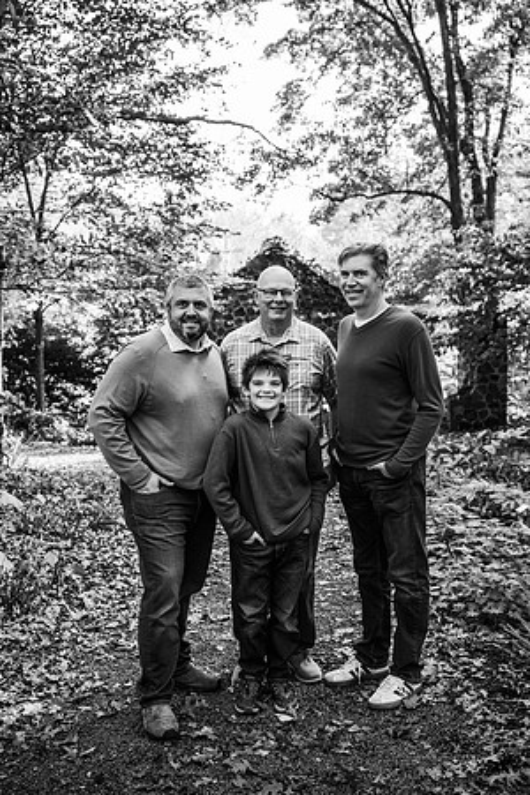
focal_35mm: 38
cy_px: 398
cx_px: 265
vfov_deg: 50.7
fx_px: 839
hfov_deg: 35.1
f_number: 4
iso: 500
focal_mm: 38
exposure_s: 1/320
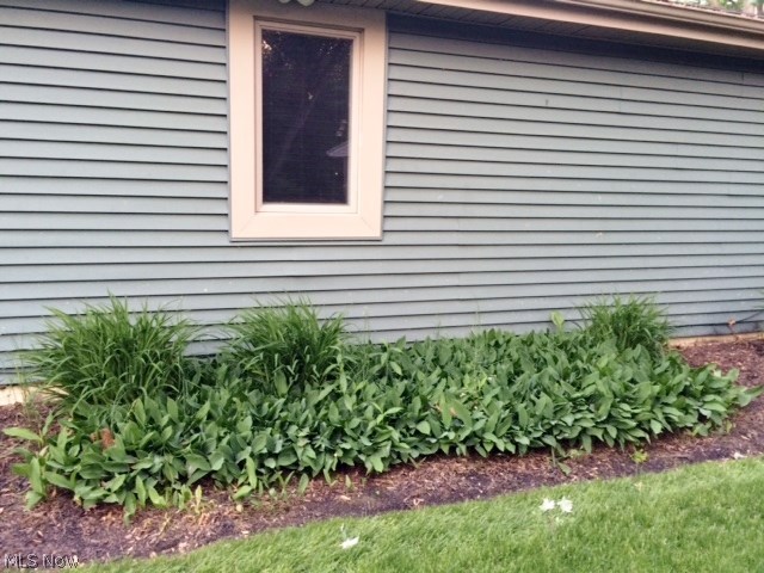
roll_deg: -1.9
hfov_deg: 61.7
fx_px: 640
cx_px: 382
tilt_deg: -8.1
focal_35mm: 29
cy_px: 286
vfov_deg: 48.2
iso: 125
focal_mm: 4.15
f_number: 2.2
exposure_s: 1/30
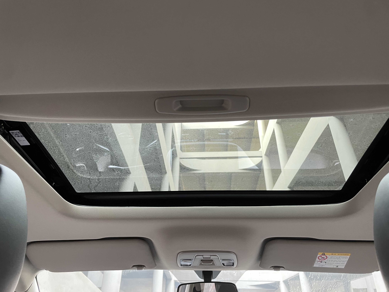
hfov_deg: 67.3
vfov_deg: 53.1
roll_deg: -2.5
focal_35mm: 26
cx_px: 194
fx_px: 292
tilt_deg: +34.2
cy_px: 146
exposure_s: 1/60
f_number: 1.6
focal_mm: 4.2
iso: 200
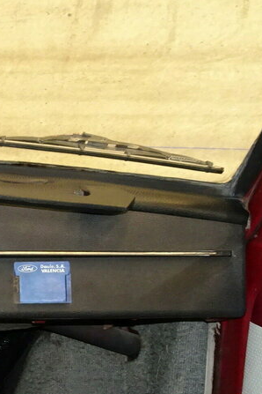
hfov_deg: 16.7
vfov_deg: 29.1
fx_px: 731
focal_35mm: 67
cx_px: -215
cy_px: 338
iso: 320
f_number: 3.5
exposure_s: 1/4
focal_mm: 4.1
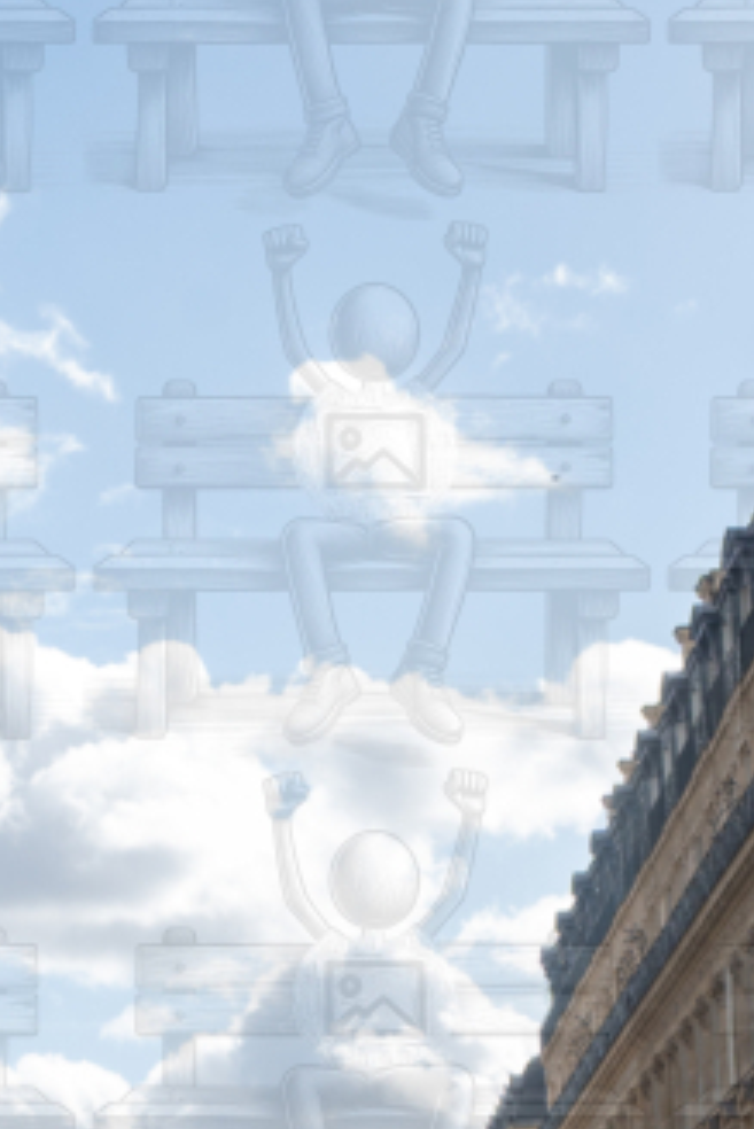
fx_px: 3947
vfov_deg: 15.6
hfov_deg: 10.9
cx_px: 81
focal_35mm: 126
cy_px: 1394
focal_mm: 27.5
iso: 200
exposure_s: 1/400
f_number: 8
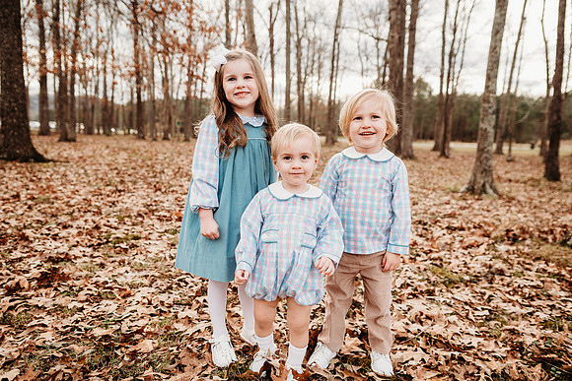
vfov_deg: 53.2
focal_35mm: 24
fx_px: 381
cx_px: 286
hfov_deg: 73.7
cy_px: 190
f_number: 3.2
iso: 100
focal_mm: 24
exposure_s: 1/250
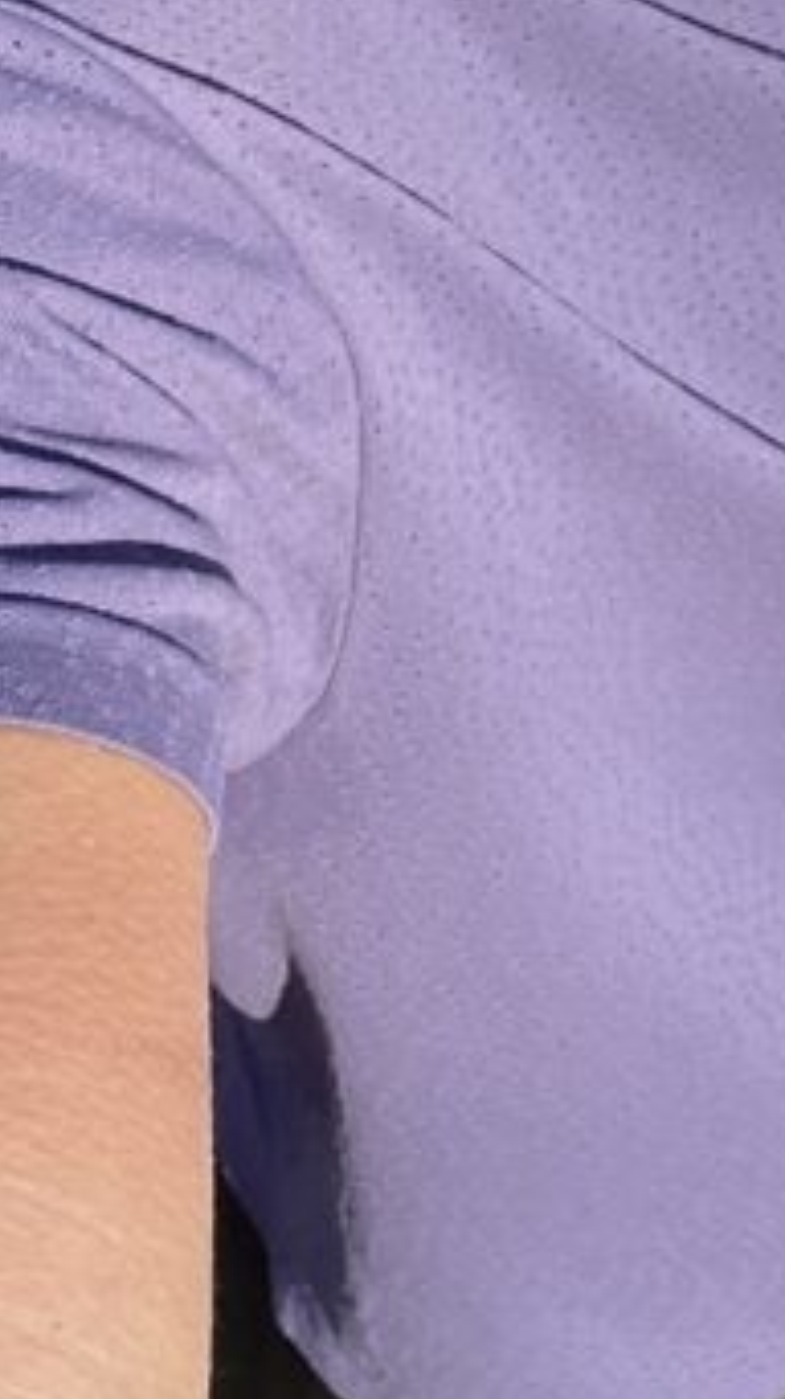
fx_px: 3632
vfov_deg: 20.2
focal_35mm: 98
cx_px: 846
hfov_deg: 12.2
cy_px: -352
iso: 25
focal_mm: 2.71
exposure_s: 1/203
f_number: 2.2
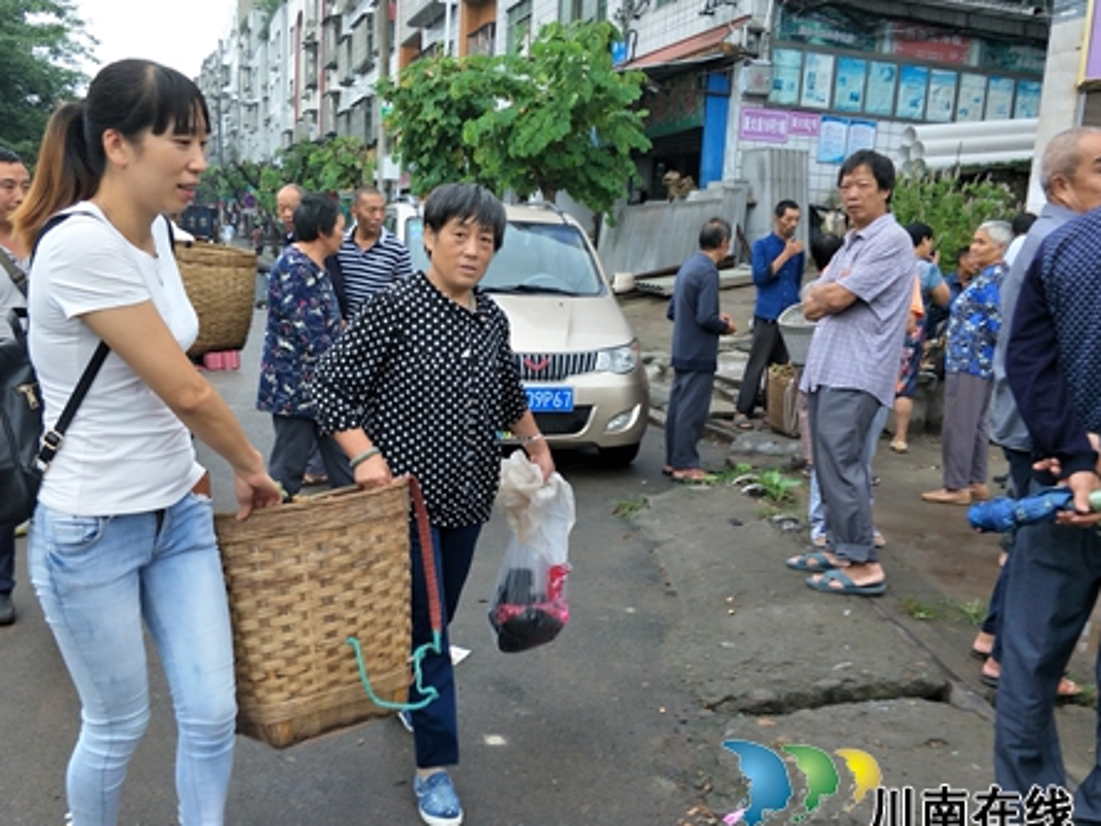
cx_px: 513
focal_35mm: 27
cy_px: 438
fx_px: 859
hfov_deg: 65.3
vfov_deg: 51.3
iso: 84
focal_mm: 4.1
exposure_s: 1/50
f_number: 1.7
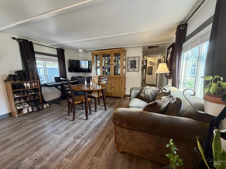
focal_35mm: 14
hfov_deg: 102.1
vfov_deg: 85.7
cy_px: 84
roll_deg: +0.6
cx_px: 113
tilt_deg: -8.6
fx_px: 91
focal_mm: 2.22
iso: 320
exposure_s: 1/66
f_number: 2.2
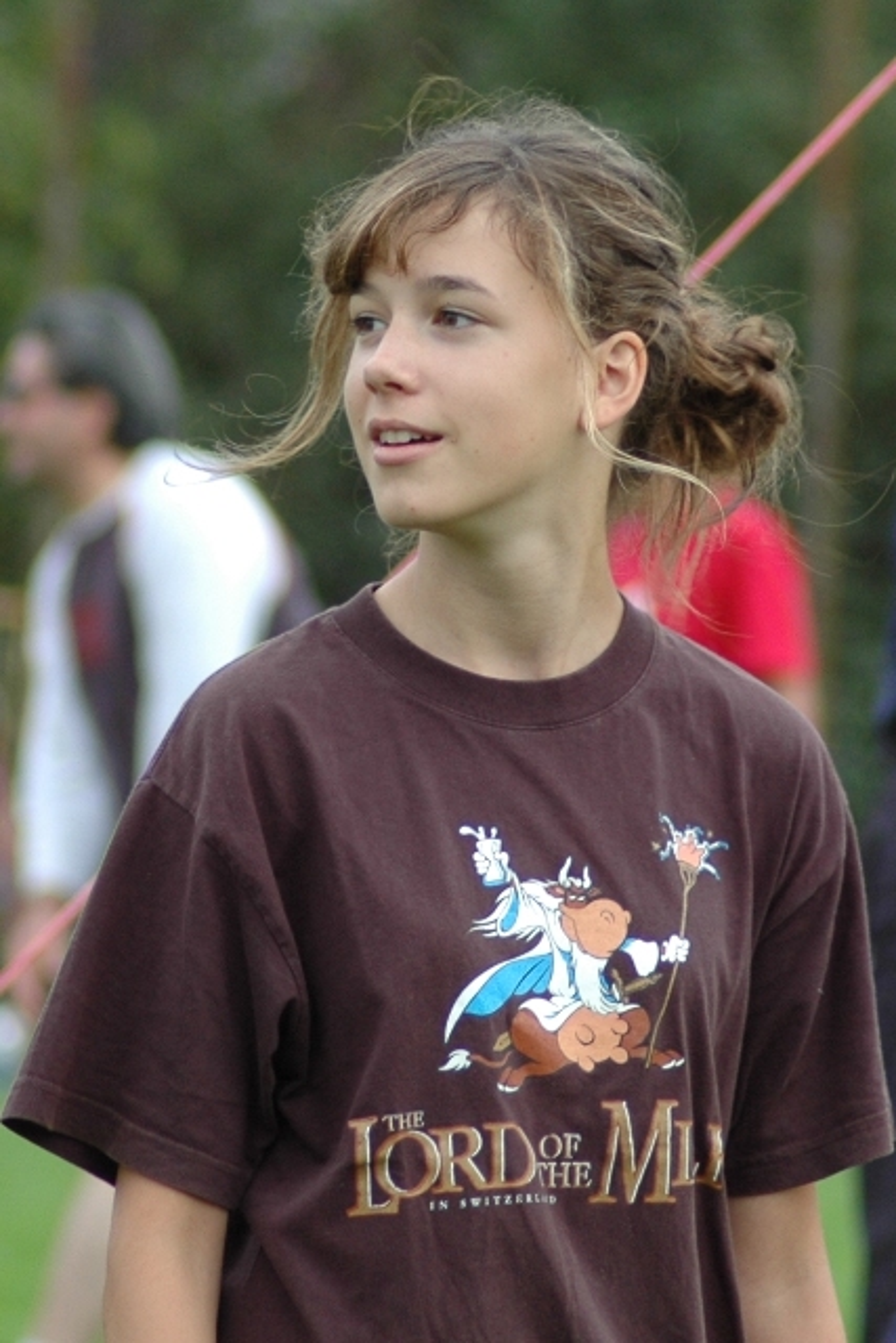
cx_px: 448
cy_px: 672
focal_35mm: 232
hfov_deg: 5.9
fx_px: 8675
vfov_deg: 8.9
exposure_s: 1/250
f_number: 4.8
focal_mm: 155
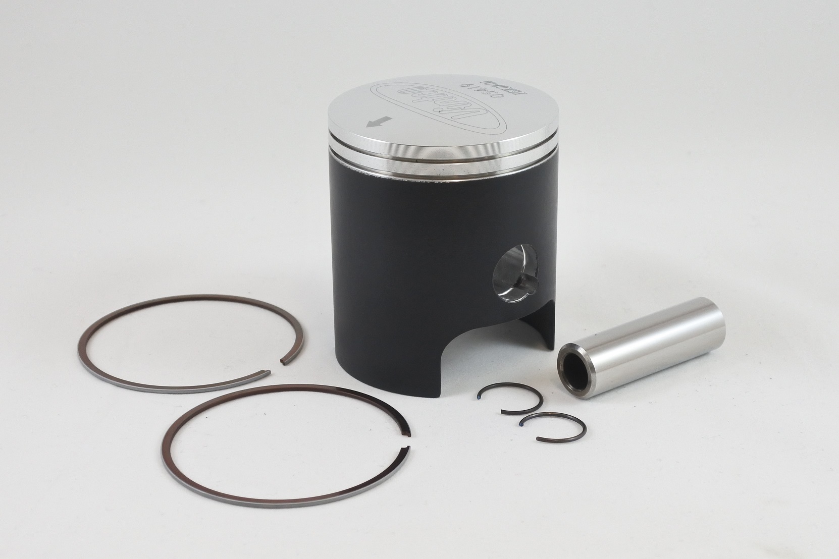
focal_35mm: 45
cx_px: 420
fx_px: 1049
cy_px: 280
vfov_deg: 29.9
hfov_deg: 43.6
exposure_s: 1/125
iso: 400
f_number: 4.5
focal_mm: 16.8
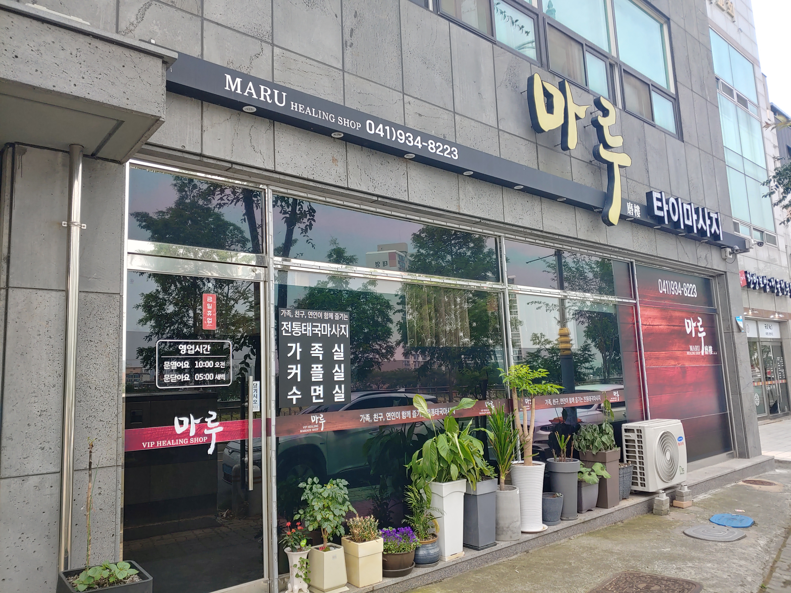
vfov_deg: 54.9
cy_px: 296
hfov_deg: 69.4
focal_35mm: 25
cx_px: 396
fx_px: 571
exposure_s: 1/725
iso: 50
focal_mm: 4.23
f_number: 1.5
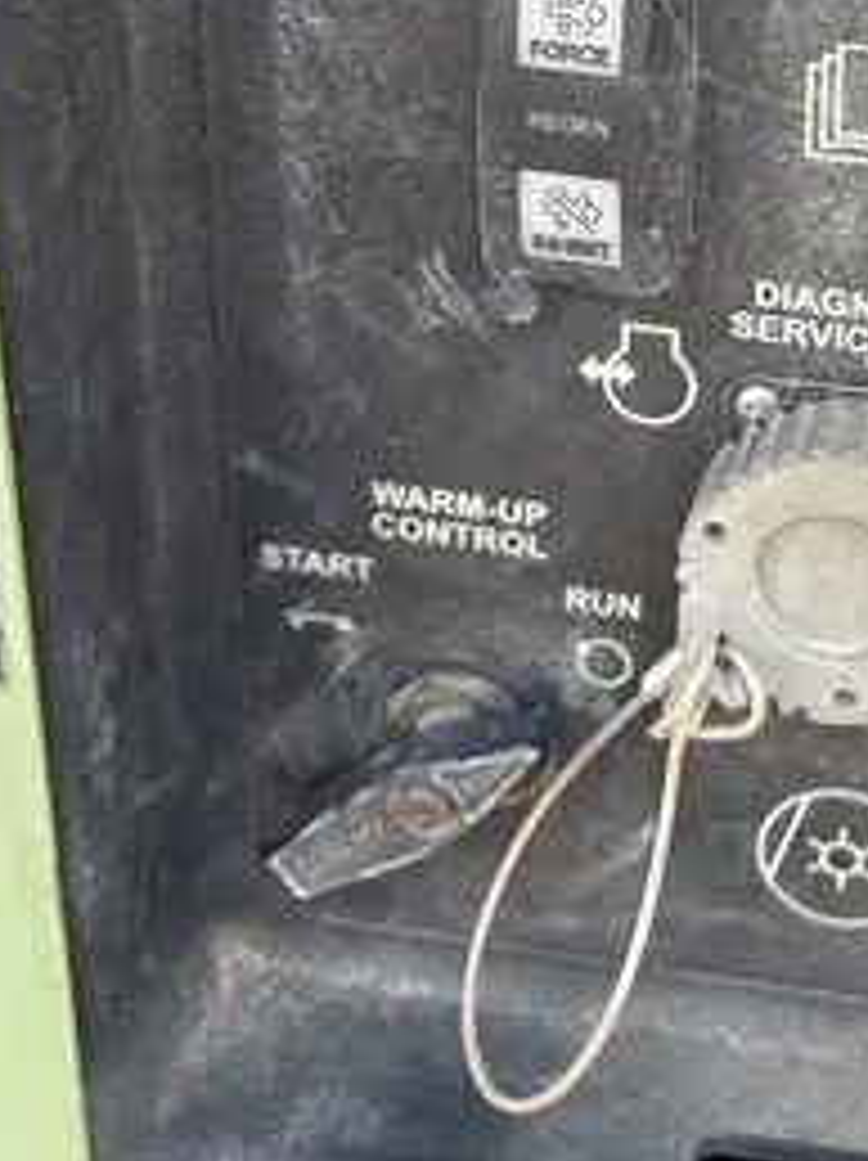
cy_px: 11
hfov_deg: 19.0
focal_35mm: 74
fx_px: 2478
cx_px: 976
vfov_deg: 25.1
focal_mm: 5.96
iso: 40
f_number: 1.6
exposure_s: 1/212
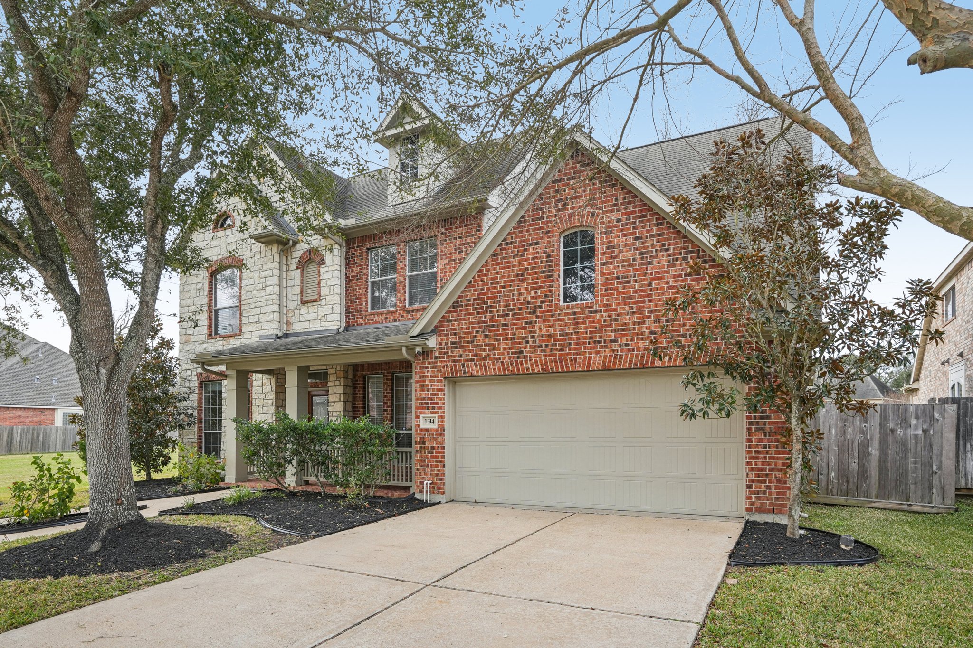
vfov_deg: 61.9
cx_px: 486
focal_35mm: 20
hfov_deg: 84.0
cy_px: 324
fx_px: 540
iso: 400
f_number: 8
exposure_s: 1/250
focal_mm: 20
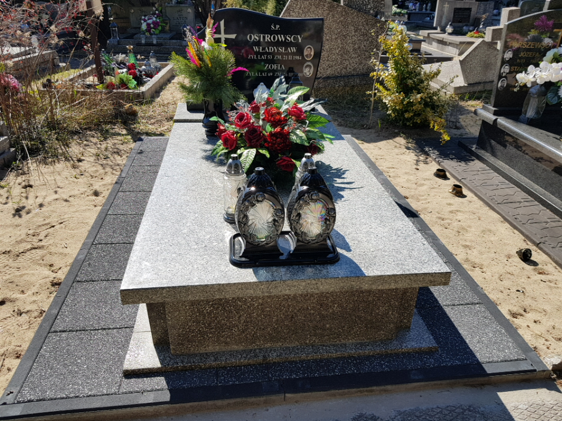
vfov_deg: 53.1
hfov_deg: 67.3
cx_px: 281
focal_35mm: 26
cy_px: 210
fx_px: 422
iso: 40
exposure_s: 1/1908
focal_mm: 4.2
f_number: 1.7
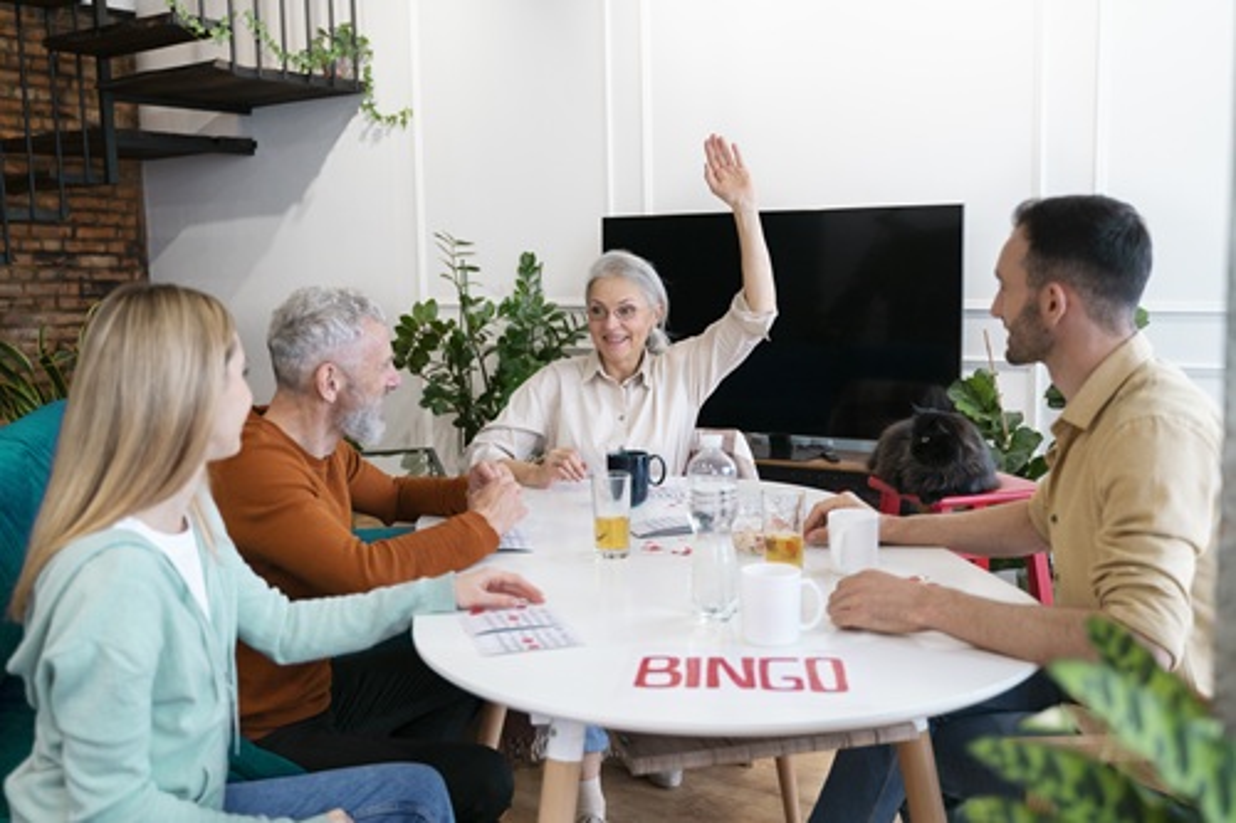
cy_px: 412
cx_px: 618
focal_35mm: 36
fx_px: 1236
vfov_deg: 36.8
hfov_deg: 53.1
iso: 640
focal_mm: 36
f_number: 2.8
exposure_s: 1/160
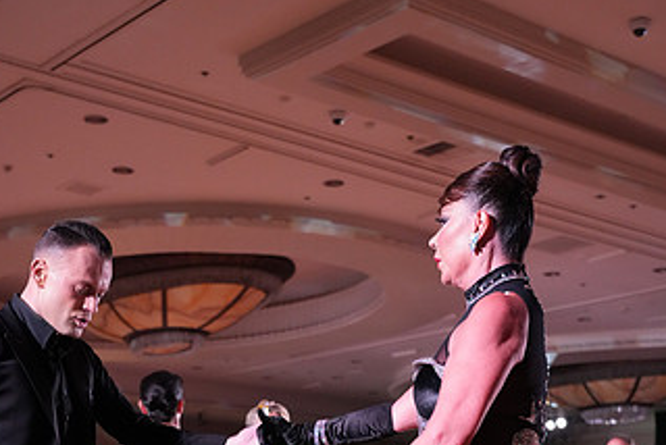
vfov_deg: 19.1
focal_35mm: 67
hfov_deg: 30.0
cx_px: 322
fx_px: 1241
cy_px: 547
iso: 4000
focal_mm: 37
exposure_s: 1/320
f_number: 4.5
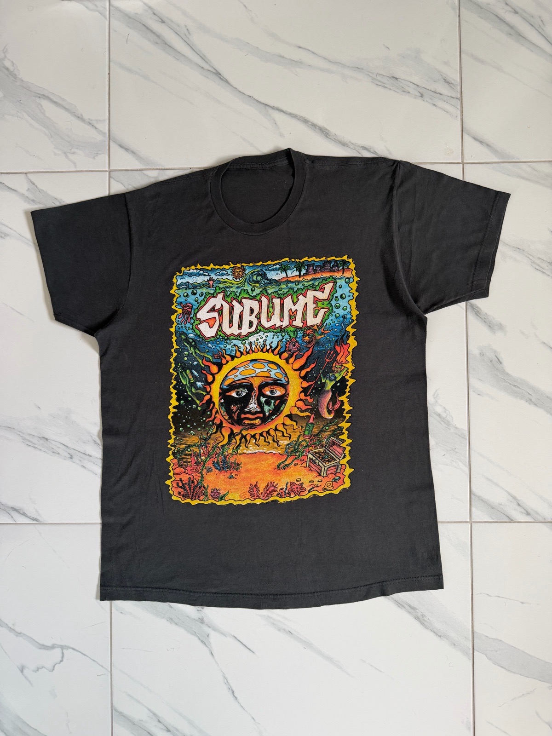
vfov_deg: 71.6
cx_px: 276
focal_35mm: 24
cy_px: 368
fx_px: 510
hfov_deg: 56.8
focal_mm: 6.76
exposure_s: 1/121
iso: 200
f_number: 1.78
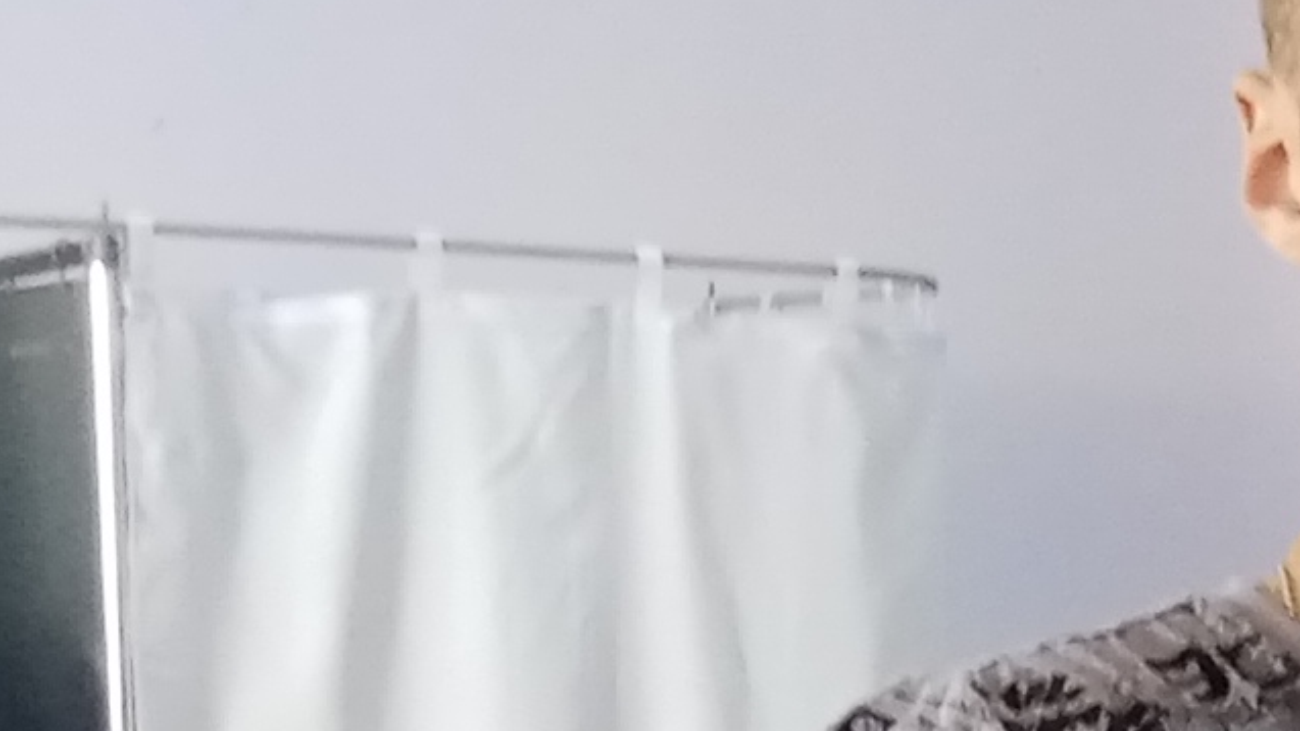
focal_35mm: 185
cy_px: 1572
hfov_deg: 11.2
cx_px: 1935
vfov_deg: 6.3
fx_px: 6376
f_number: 1.8
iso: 263
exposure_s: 1/25
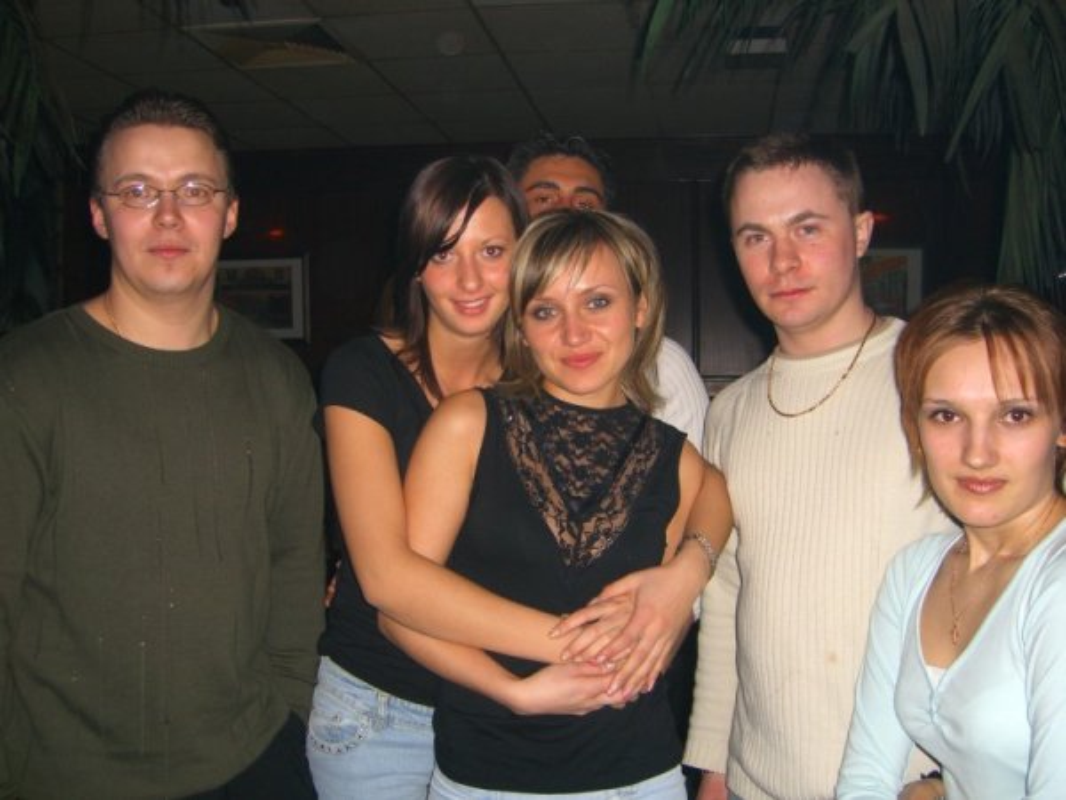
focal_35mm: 38
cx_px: 533
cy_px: 400
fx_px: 1170
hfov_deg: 49.0
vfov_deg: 37.7
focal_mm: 7.9
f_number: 2.8
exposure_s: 1/60
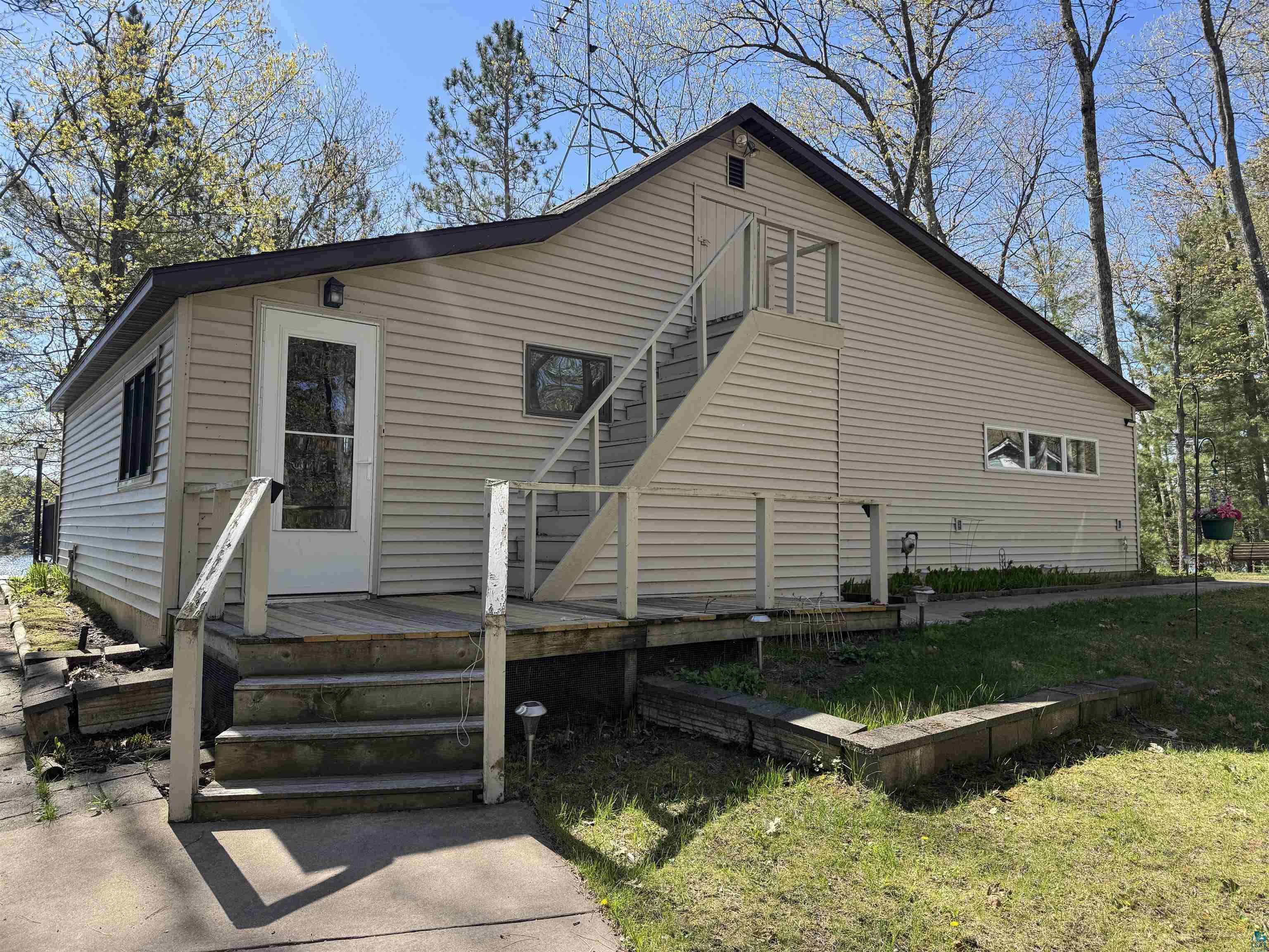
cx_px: 634
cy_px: 476
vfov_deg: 56.8
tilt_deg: +2.8
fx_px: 880
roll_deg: -0.6
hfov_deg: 71.6
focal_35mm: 24
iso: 80
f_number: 1.78
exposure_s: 1/1026
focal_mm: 6.76
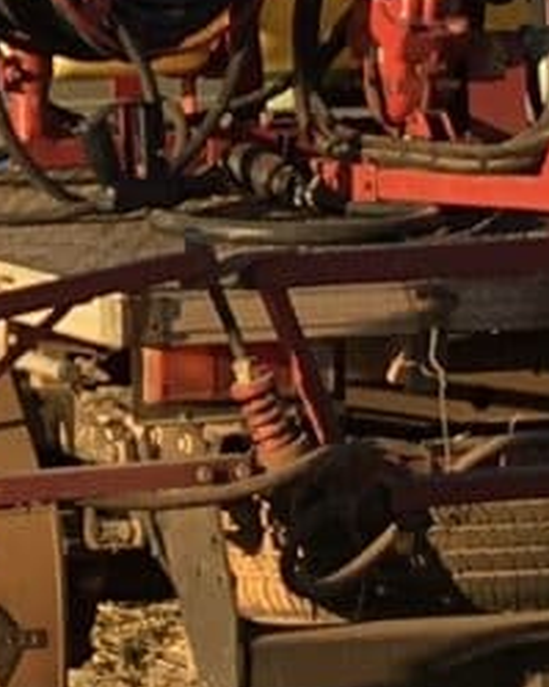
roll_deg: -0.8
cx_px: -345
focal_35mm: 291
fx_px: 5914
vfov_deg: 6.6
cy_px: 47
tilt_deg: -3.7
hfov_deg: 5.3
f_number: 2.2
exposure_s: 1/818
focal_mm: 4.15
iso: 25
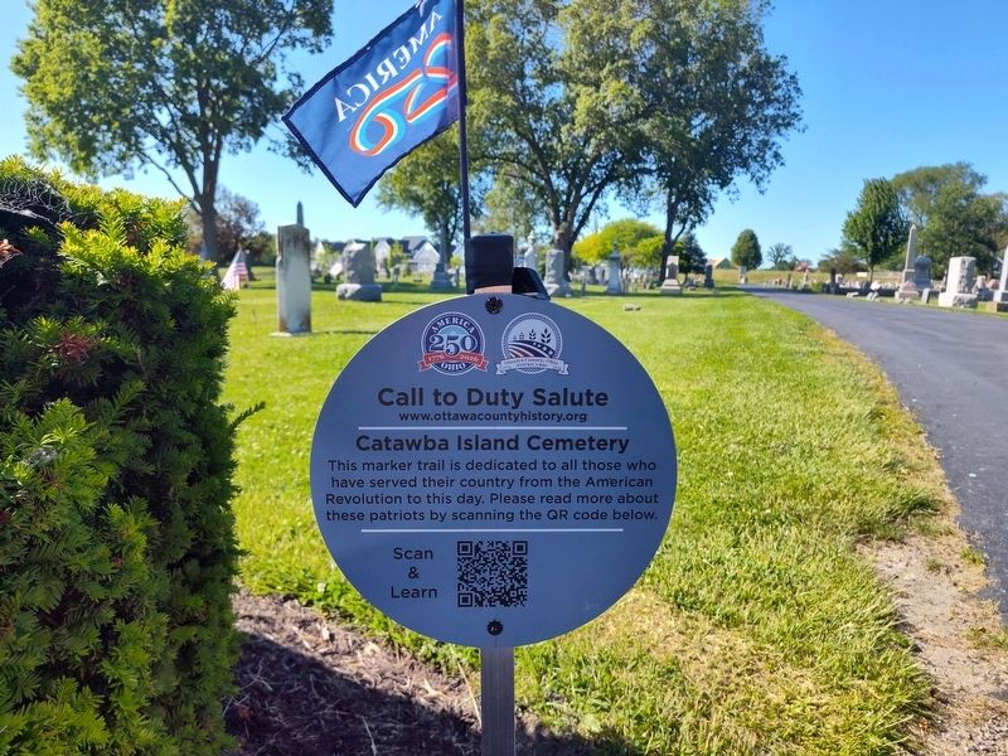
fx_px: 670
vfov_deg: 58.9
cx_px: 504
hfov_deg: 73.9
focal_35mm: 23
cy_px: 378
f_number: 1.8
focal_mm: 5.56
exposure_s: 1/982
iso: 100
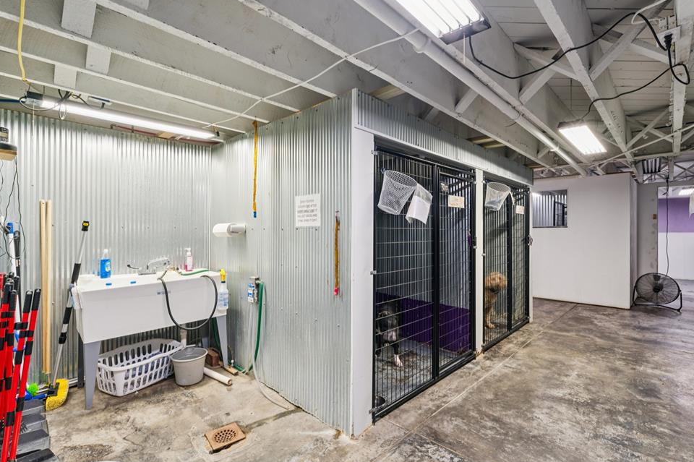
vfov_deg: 70.5
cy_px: 241
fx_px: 327
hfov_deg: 93.4
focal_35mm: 17
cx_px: 359
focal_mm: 15.9
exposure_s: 1/3.33
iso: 320
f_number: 13
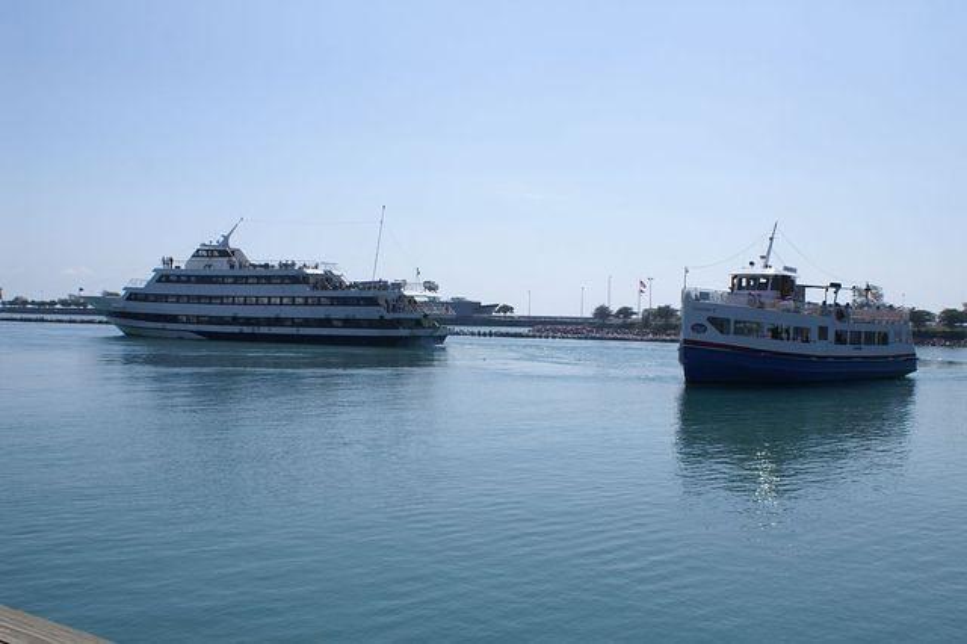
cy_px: 322
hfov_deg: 53.2
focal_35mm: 36
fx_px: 966
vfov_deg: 36.8
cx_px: 484
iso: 100
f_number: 10
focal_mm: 24
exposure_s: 1/400
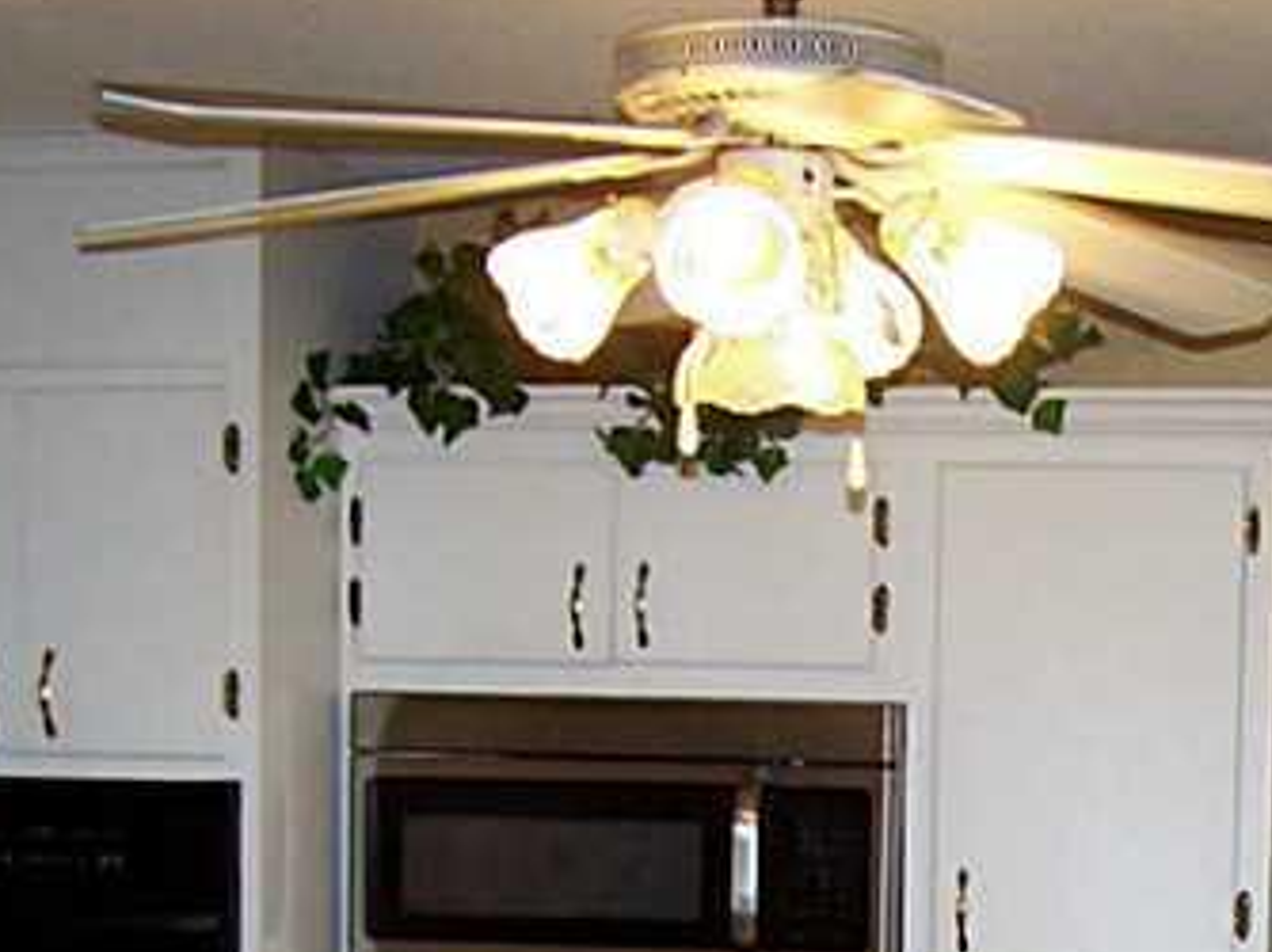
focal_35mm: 91
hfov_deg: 21.3
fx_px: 3341
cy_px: 1114
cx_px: 1045
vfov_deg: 15.7
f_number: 2.8
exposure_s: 1/60
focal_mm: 6.3
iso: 160
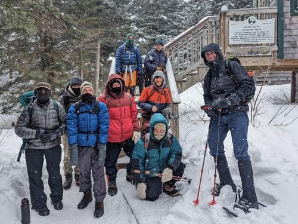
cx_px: 149
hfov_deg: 71.6
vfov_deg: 56.8
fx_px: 207
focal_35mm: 24
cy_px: 112
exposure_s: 1/547
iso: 42
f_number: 1.85
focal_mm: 6.81
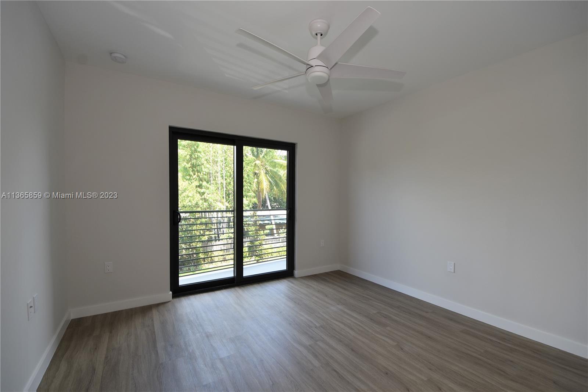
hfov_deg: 100.4
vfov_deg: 77.3
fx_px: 245
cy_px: 196
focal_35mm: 15
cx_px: 294
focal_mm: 10
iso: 200
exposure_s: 1/100
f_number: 5
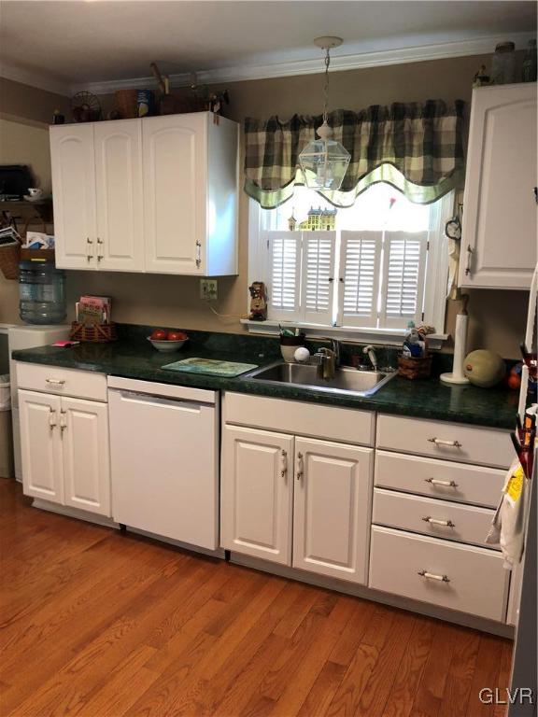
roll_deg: -1.0
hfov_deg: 49.7
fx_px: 580
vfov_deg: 63.4
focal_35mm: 28
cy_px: 358
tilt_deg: -10.4
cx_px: 269
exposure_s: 1/20
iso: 40
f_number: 1.8
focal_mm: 3.99
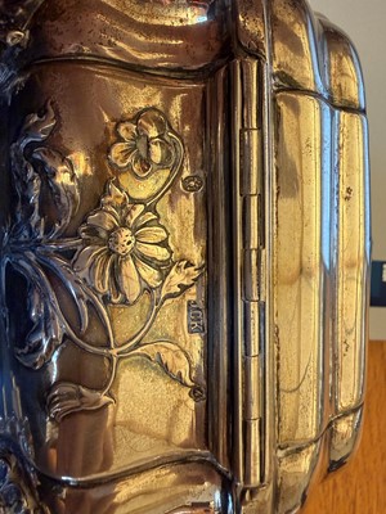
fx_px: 387
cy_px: 257
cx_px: 193
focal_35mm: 26
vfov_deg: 67.3
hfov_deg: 53.1
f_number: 2.2
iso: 320
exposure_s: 1/50
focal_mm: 2.22
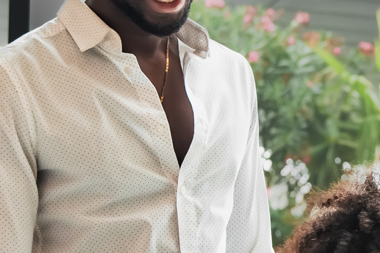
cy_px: 304
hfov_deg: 11.9
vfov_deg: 8.0
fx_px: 1784
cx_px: 476
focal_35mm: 169
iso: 800
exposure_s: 1/160
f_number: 3.5
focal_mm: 38
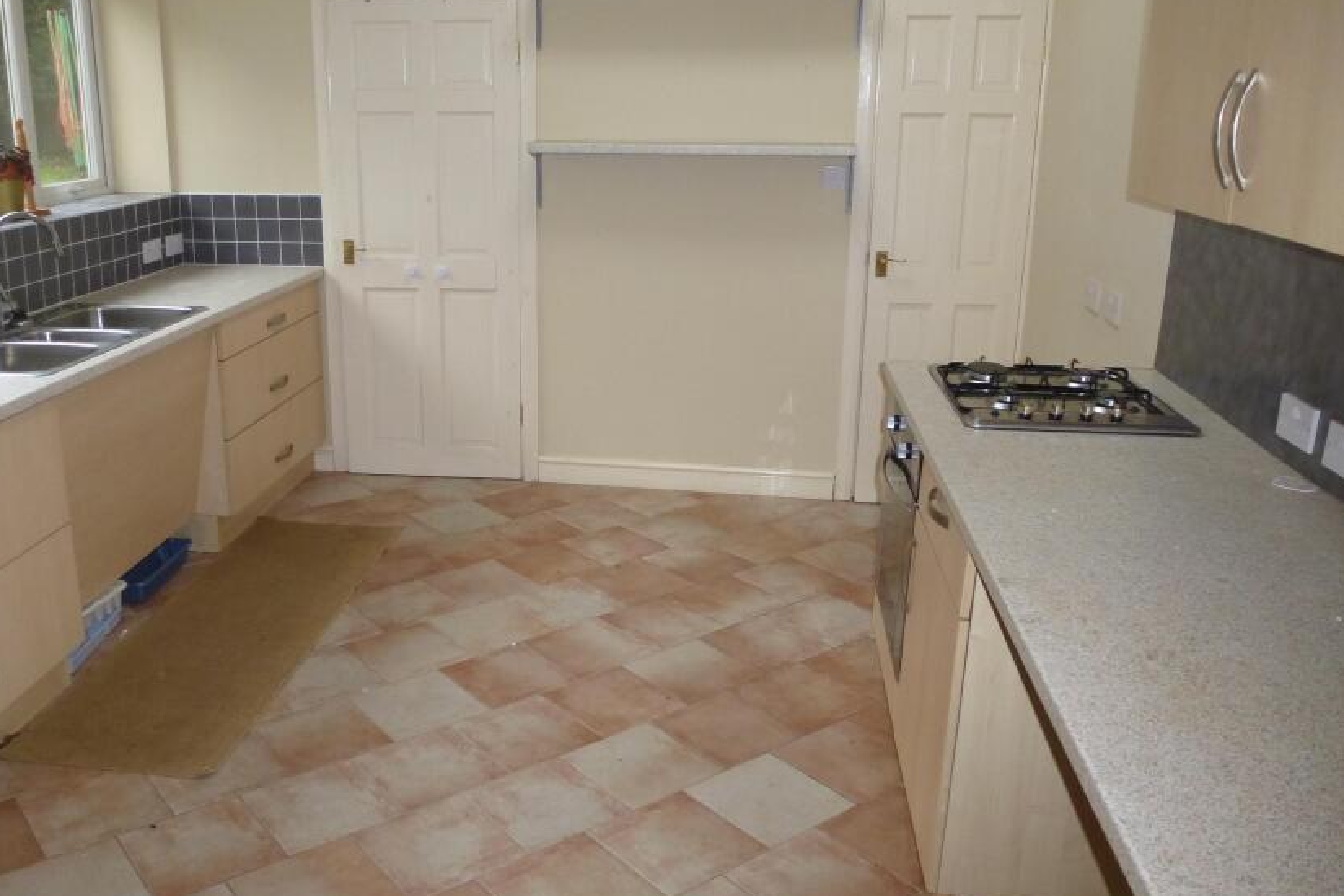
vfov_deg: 42.3
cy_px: 424
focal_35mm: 31
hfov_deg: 59.7
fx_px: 1157
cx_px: 531
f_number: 3.3
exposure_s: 1/60
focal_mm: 4.3
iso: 320
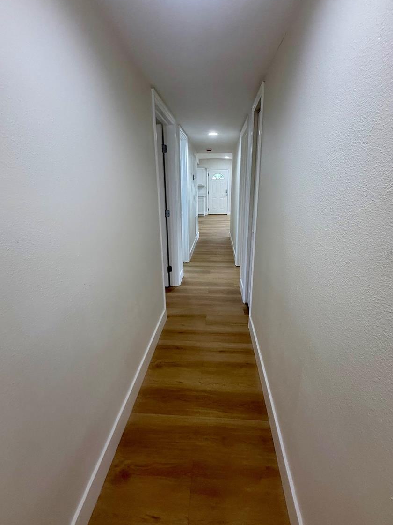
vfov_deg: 98.1
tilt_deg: -12.6
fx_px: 227
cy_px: 252
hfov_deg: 81.7
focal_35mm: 15
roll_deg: +2.4
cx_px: 203
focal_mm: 2.22
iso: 160
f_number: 2.2
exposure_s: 1/120
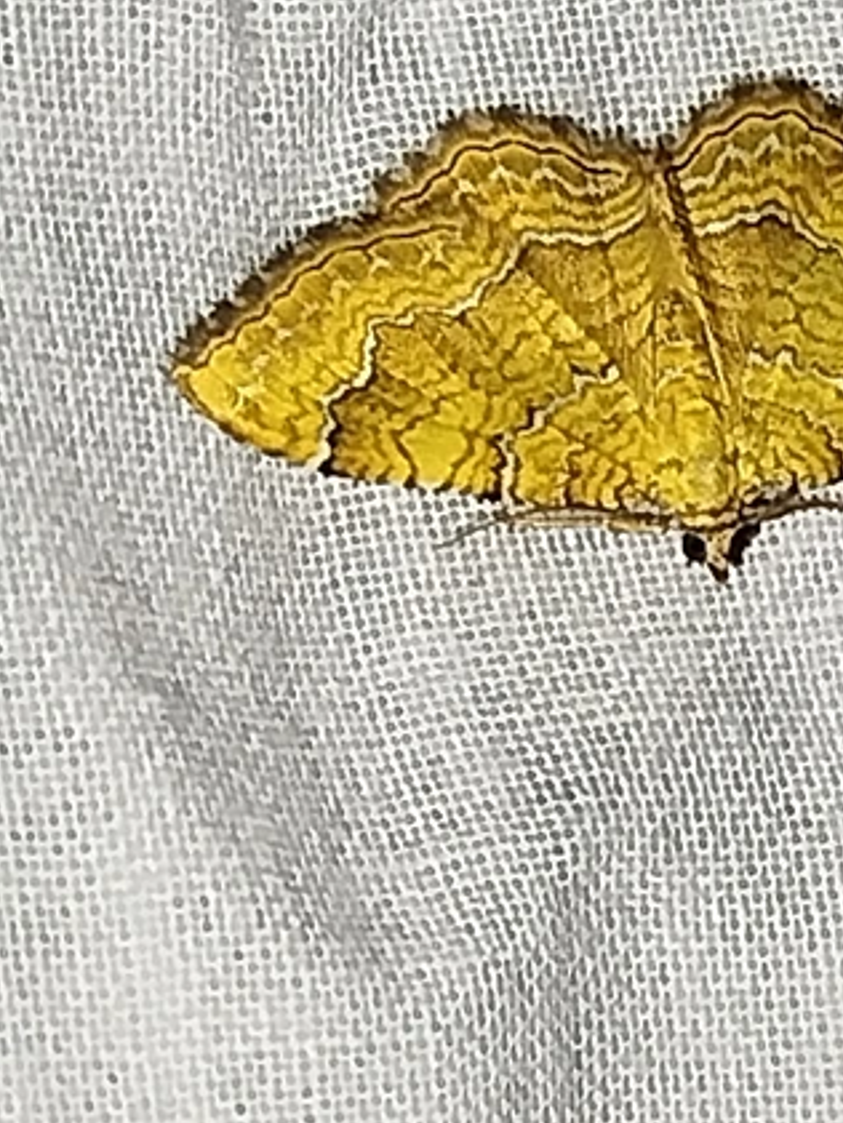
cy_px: 467
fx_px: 6264
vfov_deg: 10.2
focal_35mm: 193
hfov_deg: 7.7
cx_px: 616
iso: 200
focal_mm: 5.31
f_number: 1.7
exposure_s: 1/50
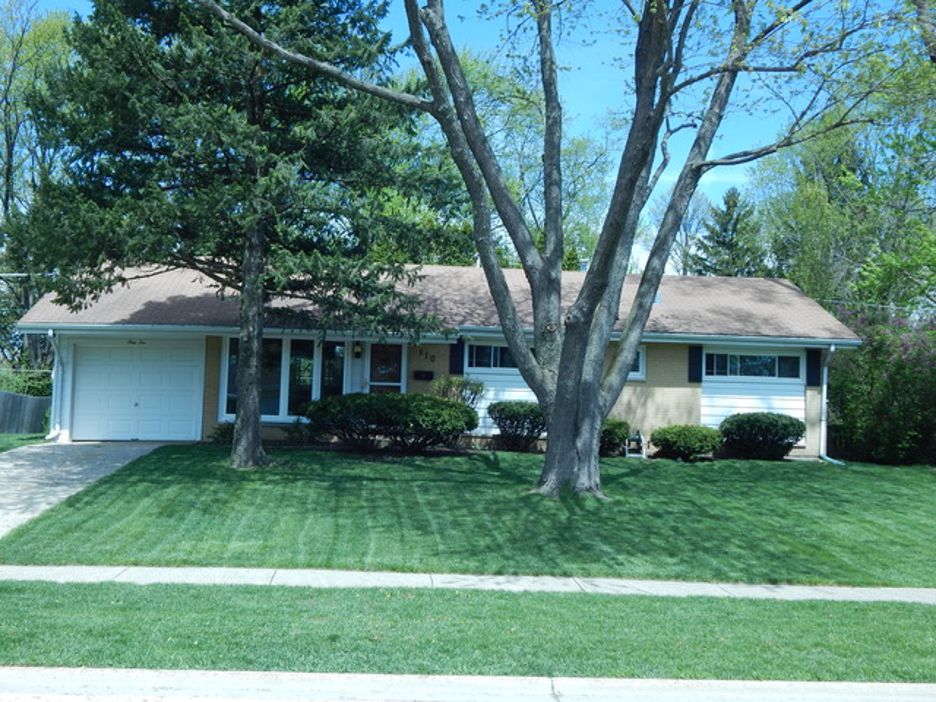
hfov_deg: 43.9
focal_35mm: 43
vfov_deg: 33.6
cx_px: 468
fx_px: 1163
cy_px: 351
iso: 125
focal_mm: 7.7
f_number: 3.6
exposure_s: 1/640
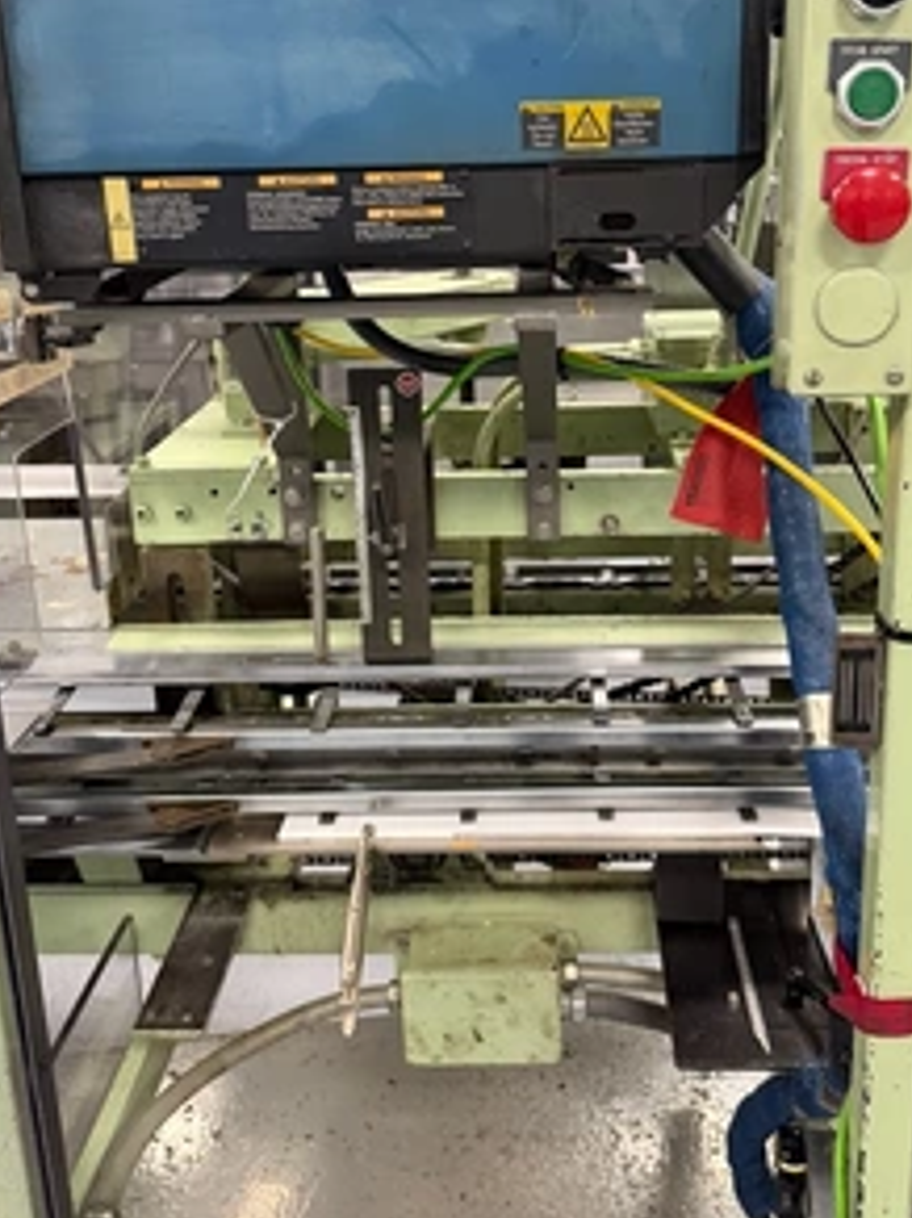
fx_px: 1160
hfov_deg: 42.9
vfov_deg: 54.5
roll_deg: -0.3
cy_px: 431
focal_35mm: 33
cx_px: 502
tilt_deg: -13.7
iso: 400
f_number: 1.78
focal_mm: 6.76
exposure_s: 1/60
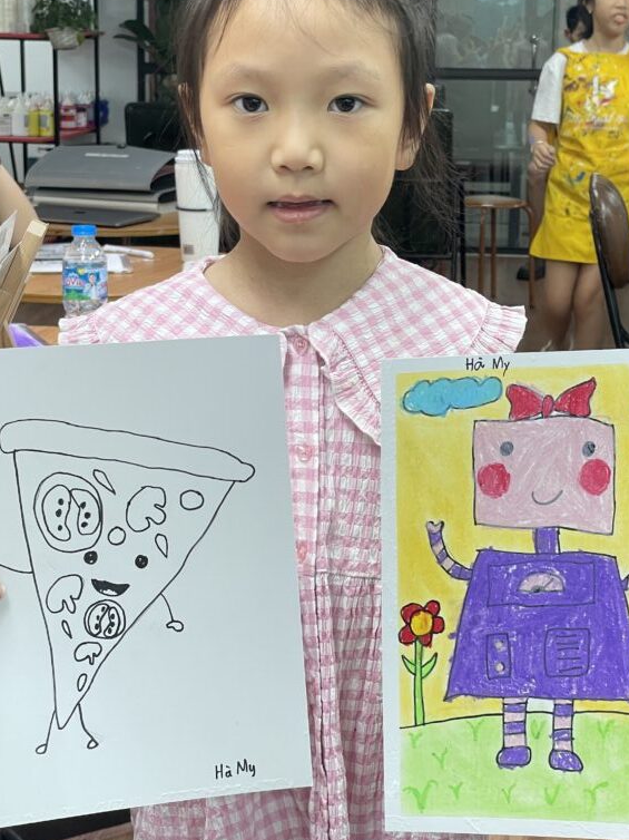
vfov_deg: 28.2
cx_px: 328
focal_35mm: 69
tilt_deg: -11.4
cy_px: 380
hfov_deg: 21.3
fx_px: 1673
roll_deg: -0.8
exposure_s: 1/100
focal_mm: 6
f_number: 2
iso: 100
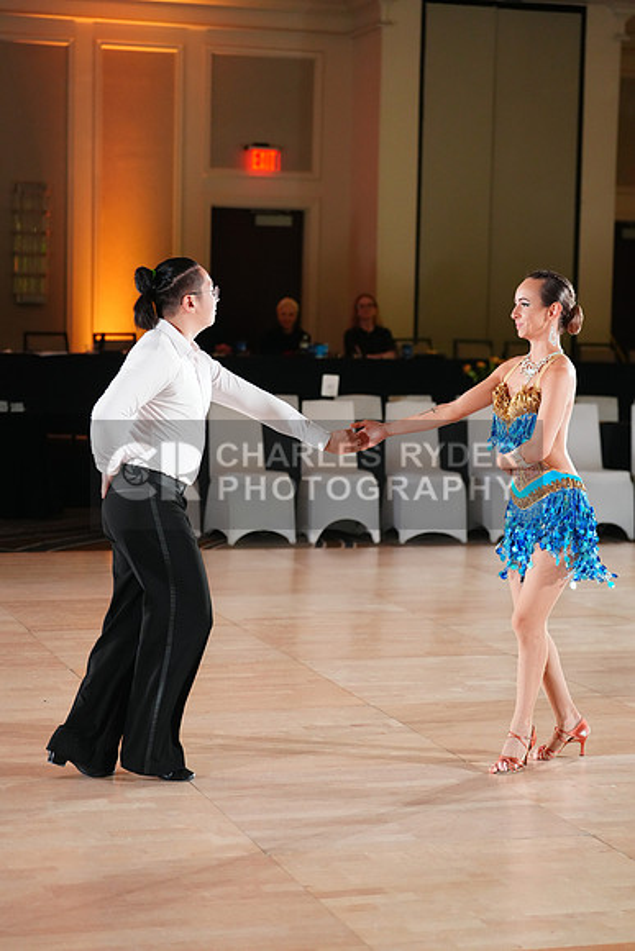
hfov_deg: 18.2
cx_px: 318
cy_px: 476
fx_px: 1983
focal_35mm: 75
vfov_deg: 27.0
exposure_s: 1/400
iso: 3200
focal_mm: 75
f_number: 2.8
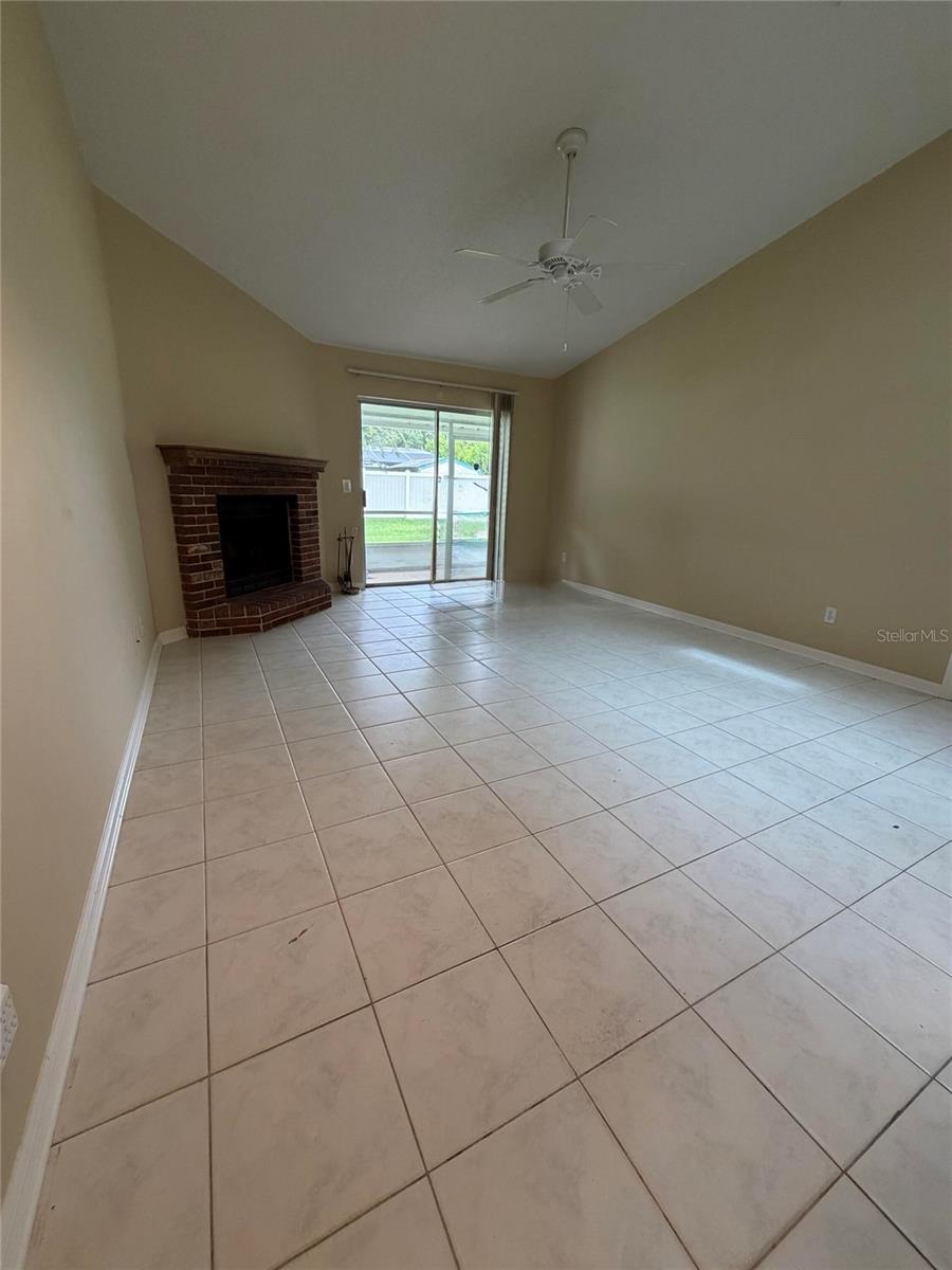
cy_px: 635
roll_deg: -2.0
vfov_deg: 102.1
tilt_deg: -15.7
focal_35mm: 14
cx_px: 476
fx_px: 513
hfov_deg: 85.7
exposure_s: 1/120
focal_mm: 2.22
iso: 250
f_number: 2.2
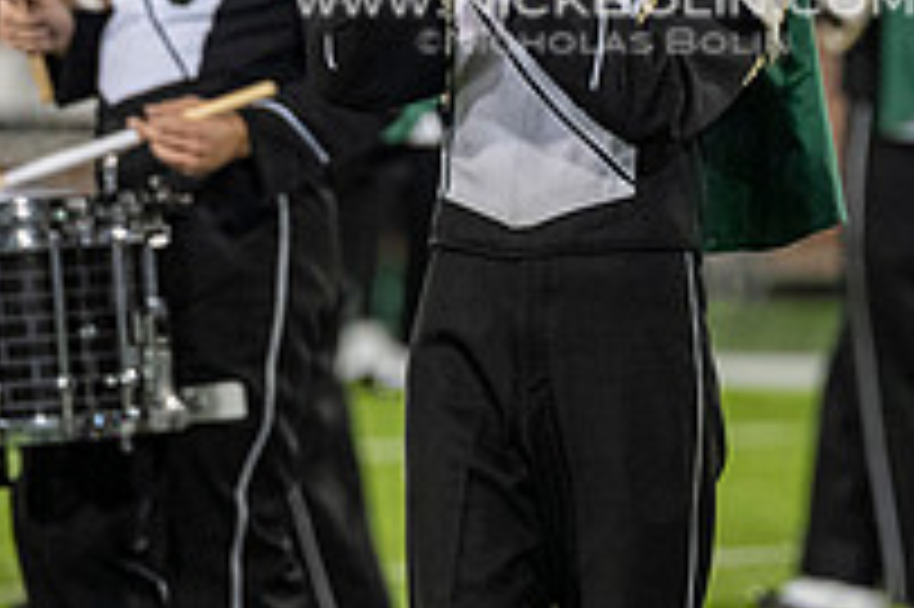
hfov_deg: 2.4
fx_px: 21740
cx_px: 603
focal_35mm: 857
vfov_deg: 1.6
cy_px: -162
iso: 1000
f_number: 2.8
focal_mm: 200
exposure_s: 1/500
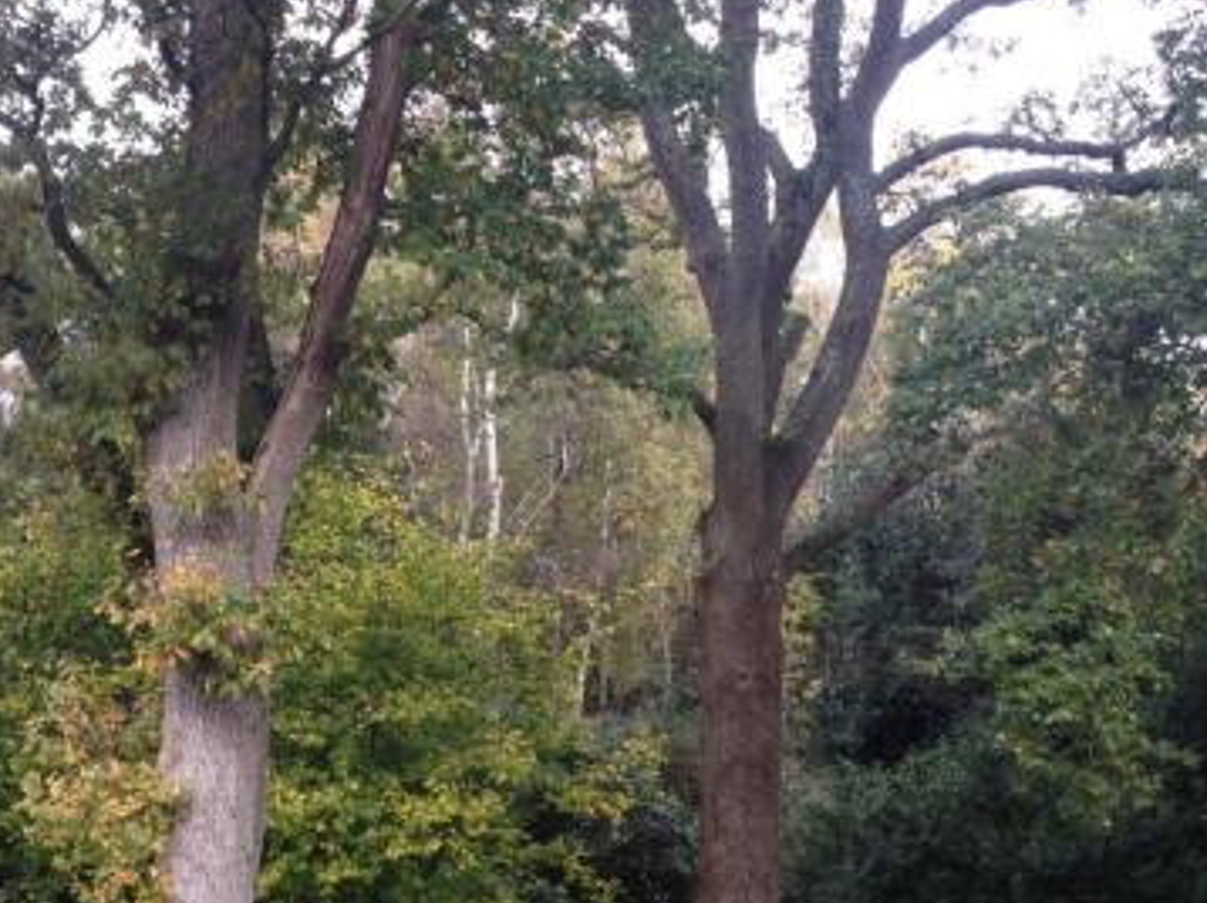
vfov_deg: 25.4
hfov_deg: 33.5
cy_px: 639
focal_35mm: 57
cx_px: 413
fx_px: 1986
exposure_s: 1/129
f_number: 2.4
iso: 50
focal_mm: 4.28
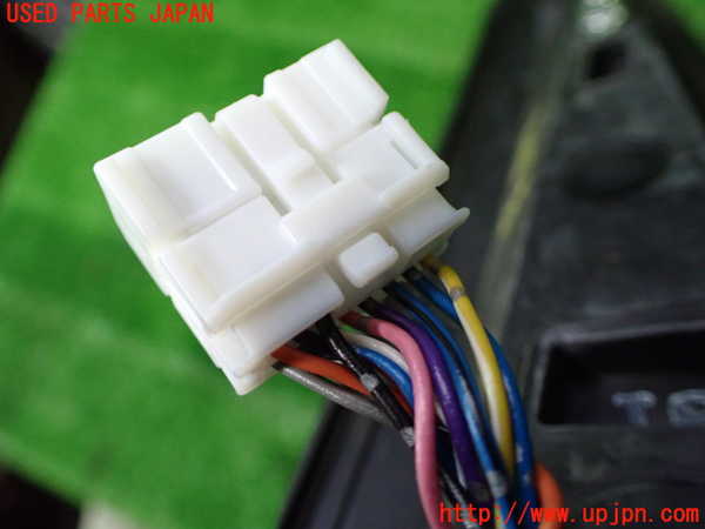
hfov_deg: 60.0
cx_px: 352
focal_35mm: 30
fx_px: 611
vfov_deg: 46.8
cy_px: 264
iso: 800
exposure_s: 1/80
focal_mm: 5.4
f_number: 2.3
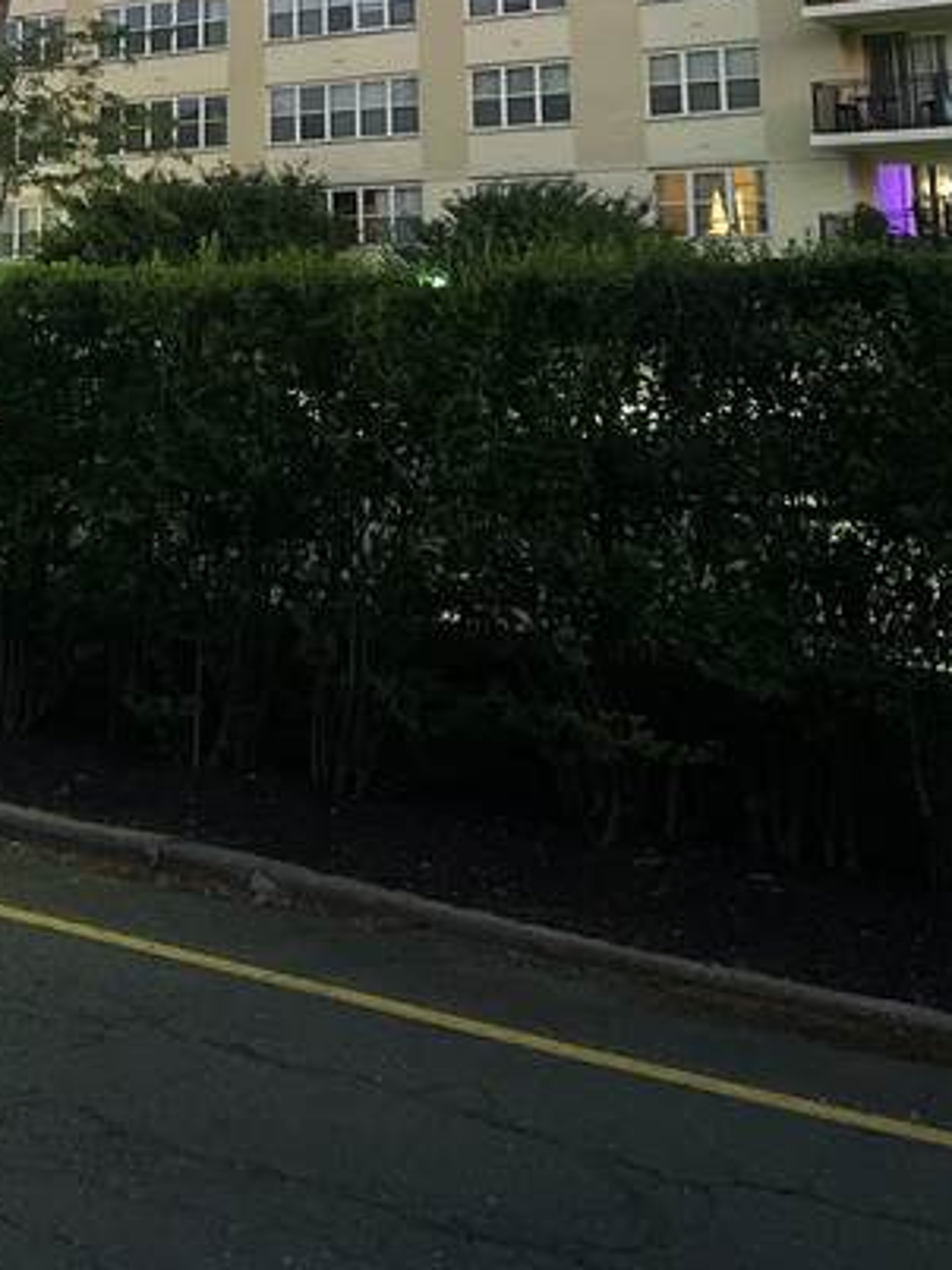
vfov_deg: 28.4
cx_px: 3
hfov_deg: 22.7
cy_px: -117
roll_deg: -1.4
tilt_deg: +13.0
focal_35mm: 62
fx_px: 2275
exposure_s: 1/30
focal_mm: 4.2
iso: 800
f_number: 1.6
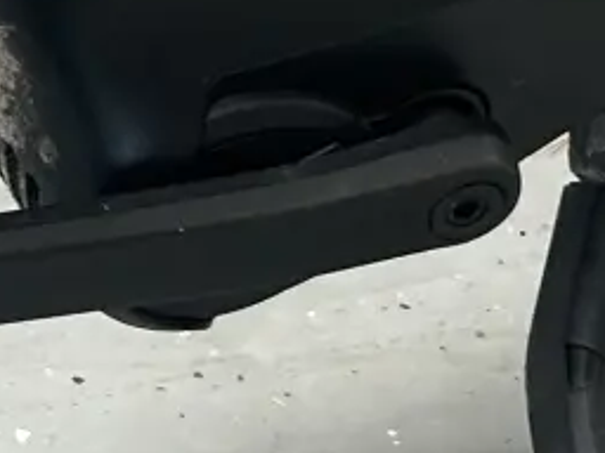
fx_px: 3408
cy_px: -451
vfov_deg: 7.3
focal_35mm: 195
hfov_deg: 10.1
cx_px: -24
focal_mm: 5.7
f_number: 1.5
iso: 64
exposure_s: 1/121
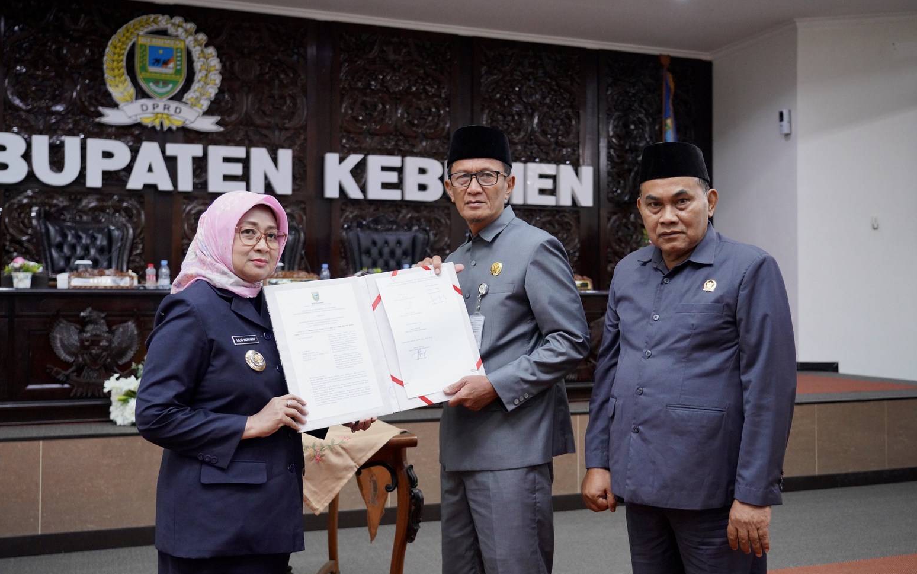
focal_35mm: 38
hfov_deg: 51.5
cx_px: 460
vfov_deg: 33.6
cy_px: 270
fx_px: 950
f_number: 4
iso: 3200
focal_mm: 37
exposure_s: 1/125
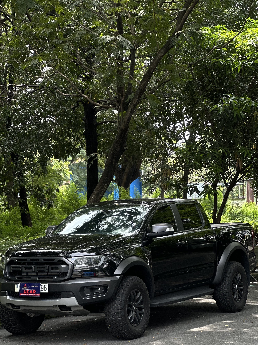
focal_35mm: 88
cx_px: 128
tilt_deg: +1.9
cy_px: 187
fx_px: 875
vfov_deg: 22.2
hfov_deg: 16.8
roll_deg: -1.0
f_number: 2.8
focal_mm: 9
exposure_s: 1/121
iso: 40
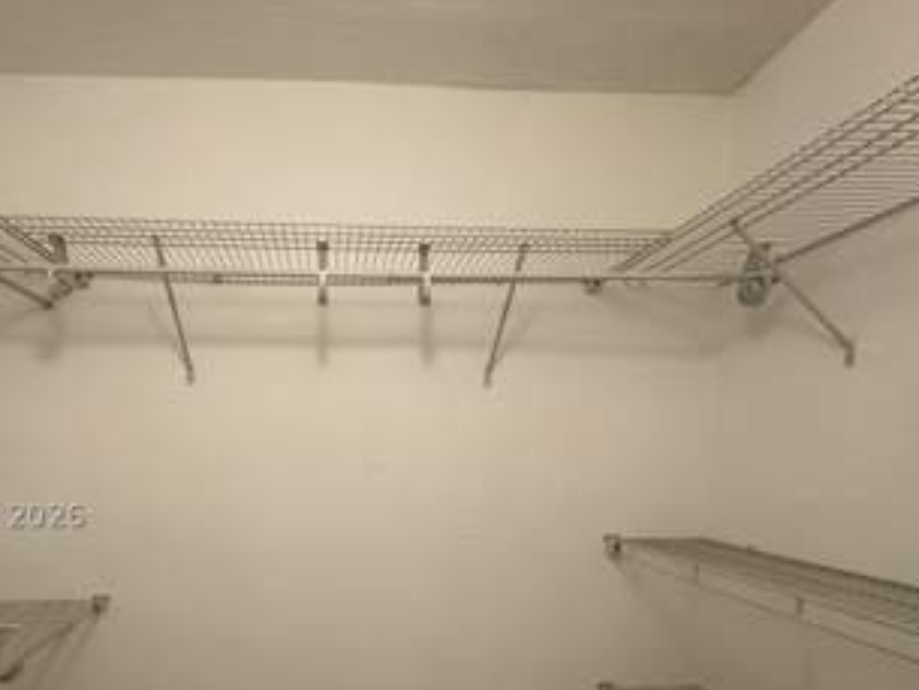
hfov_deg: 75.4
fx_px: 584
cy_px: 515
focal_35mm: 22
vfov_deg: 58.1
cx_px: 362
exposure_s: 1/60
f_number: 2.2
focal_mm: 2.22
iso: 320
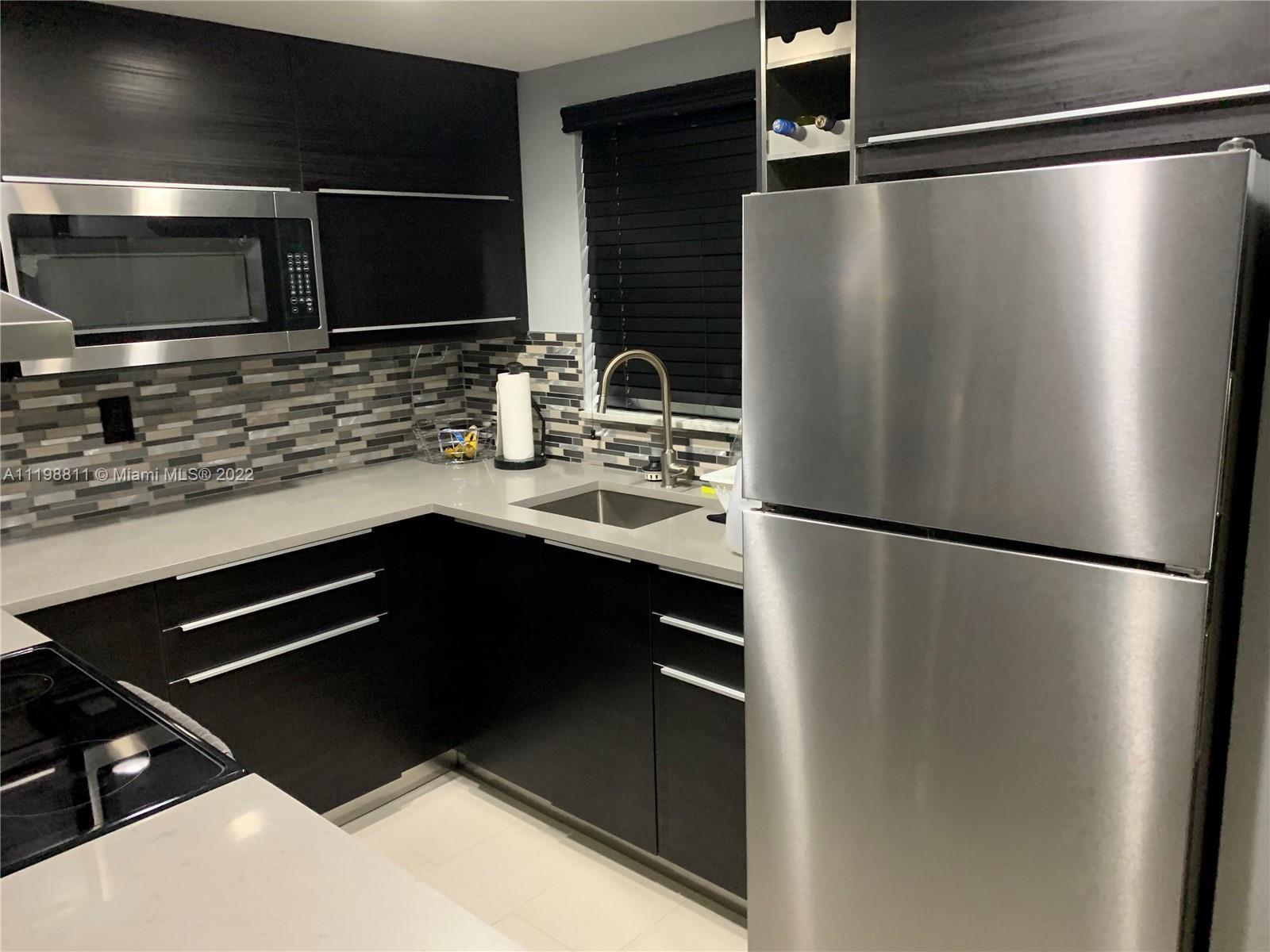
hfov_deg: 67.3
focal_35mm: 26
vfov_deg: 53.1
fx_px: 954
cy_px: 476
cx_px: 635
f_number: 1.8
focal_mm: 4.25
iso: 400
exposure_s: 1/34
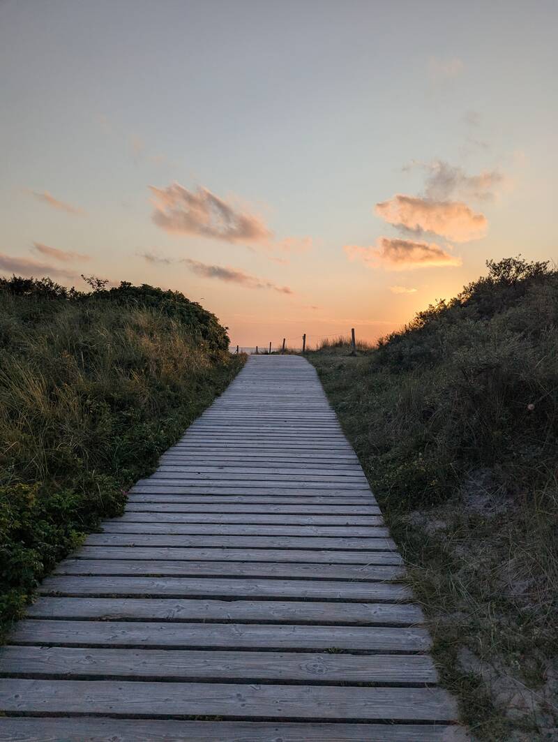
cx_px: 279
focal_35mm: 24
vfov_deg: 71.5
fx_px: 515
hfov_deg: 56.9
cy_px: 371
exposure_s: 1/2513
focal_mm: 6.81
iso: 47
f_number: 1.85
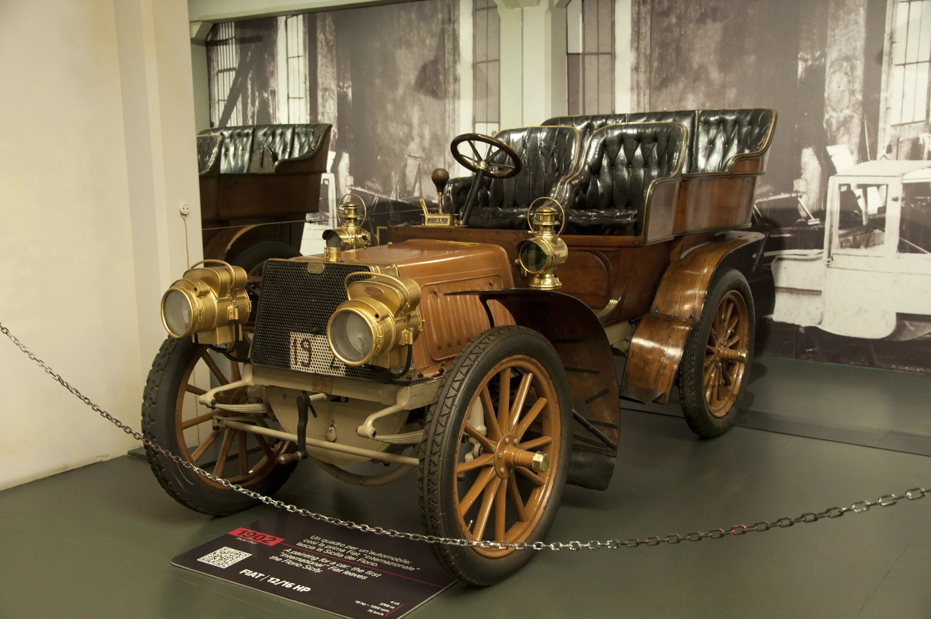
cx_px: 466
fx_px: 1007
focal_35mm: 39
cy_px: 310
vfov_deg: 34.1
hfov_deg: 49.6
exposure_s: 1/8
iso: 1000
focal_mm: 26
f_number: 4
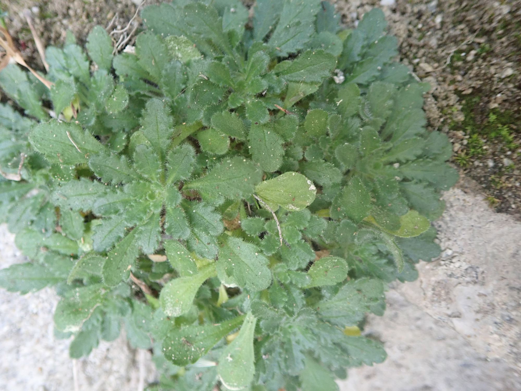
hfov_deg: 60.0
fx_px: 452
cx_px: 260
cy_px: 196
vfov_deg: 46.8
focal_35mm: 30
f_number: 2.3
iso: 800
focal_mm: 5.5
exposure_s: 1/60
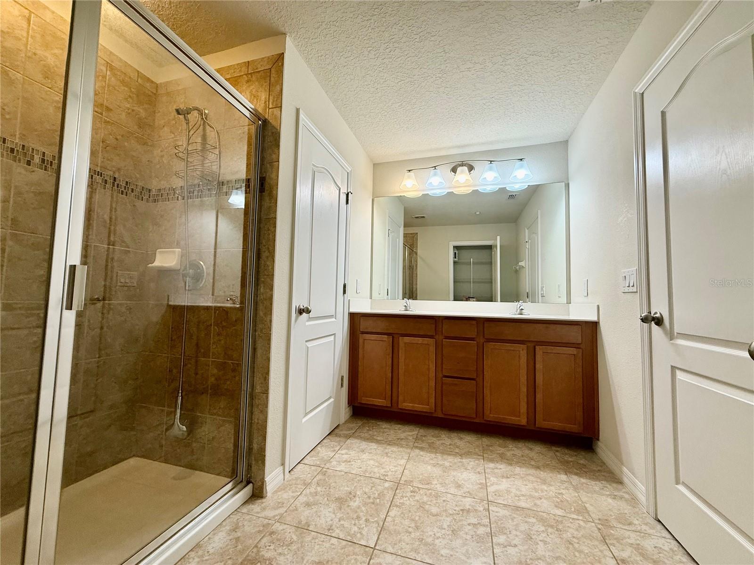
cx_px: 377
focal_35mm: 14
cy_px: 282
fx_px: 305
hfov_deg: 102.1
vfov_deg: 85.7
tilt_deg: +4.1
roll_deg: -1.9
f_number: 2.2
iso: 160
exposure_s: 1/120
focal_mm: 2.22
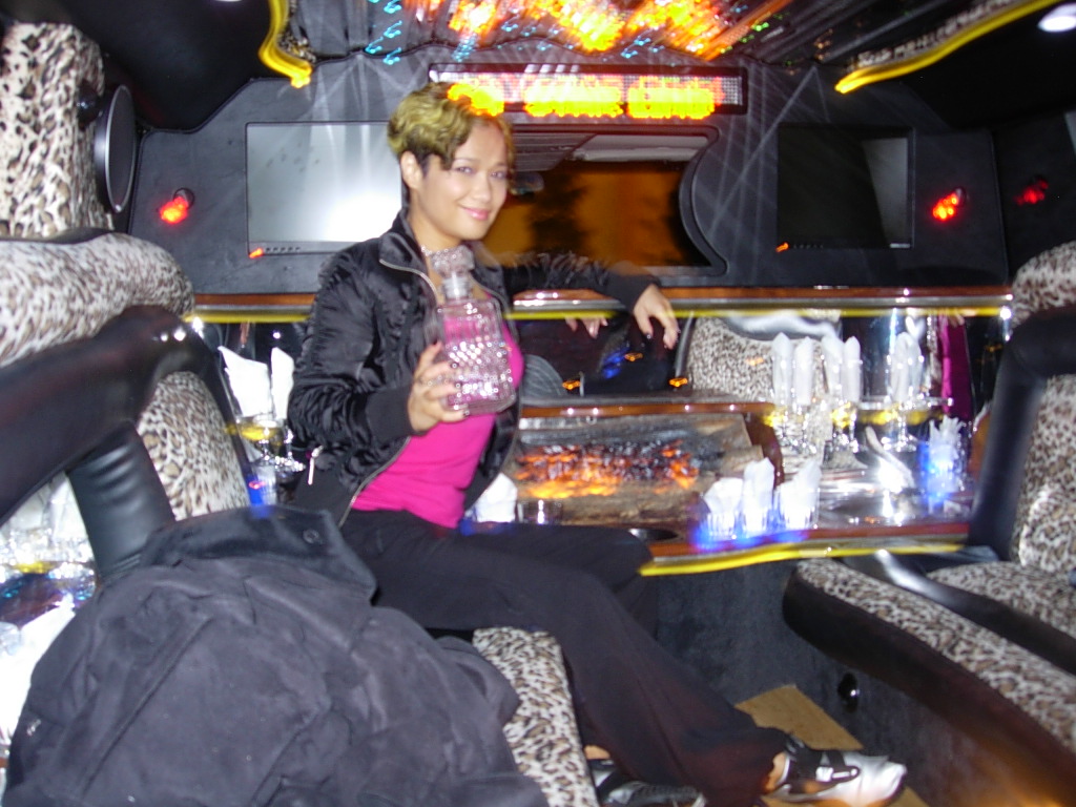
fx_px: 1181
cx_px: 538
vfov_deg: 37.7
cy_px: 404
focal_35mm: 38
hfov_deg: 49.0
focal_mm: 7.8
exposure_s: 1
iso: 79
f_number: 2.8
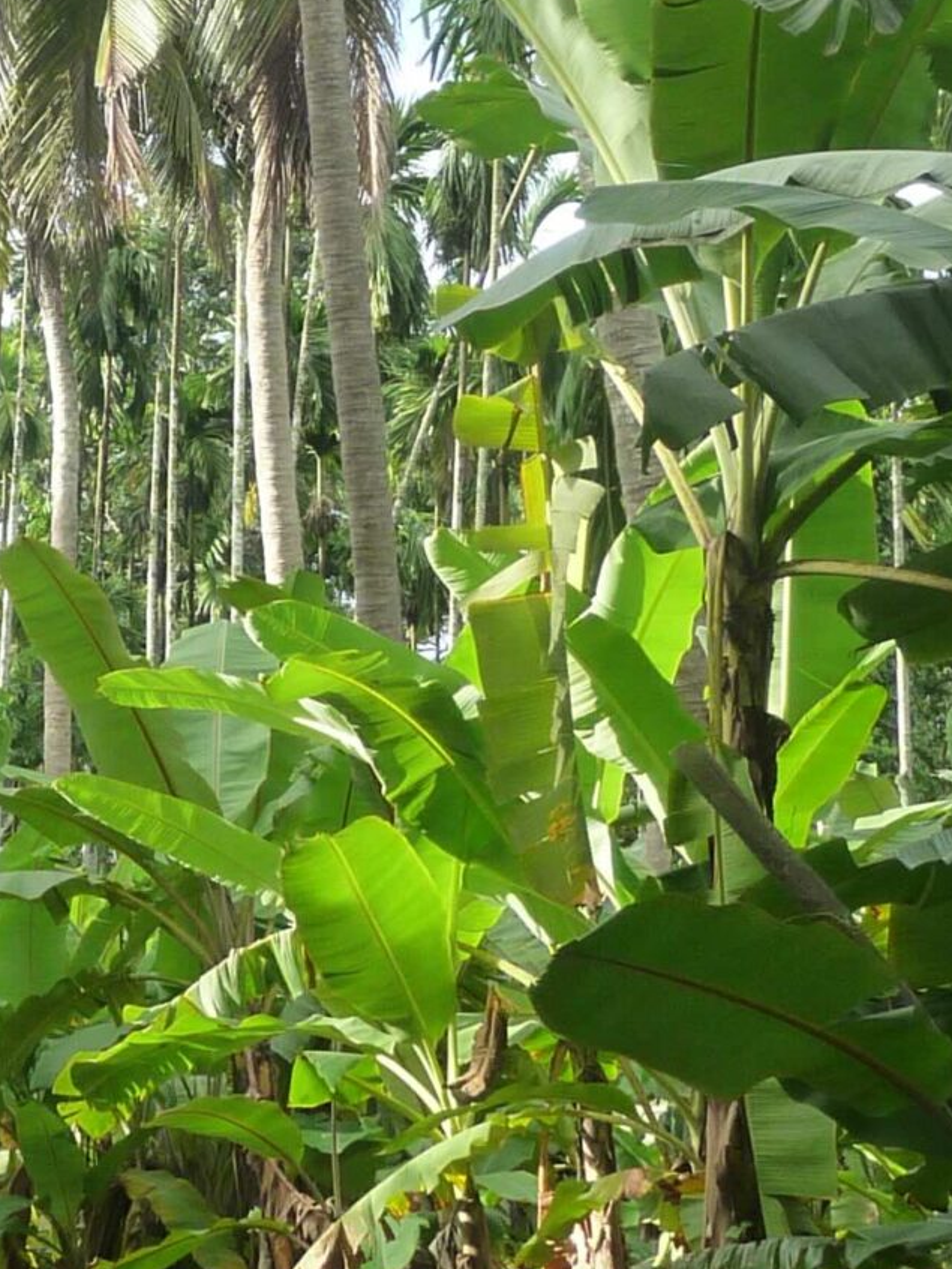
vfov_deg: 16.2
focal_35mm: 121
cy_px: 302
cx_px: -291
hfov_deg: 11.9
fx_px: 4435
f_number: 3.9
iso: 160
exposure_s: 1/160
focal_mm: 6.7
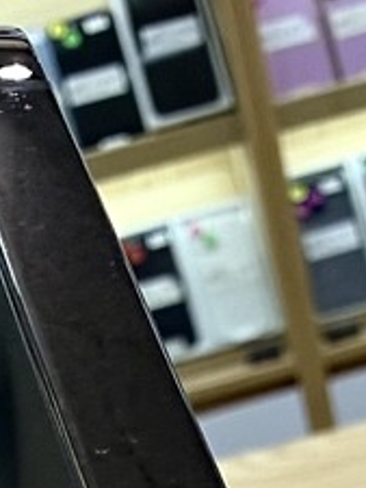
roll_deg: +13.4
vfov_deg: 16.4
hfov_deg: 15.4
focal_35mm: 96
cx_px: 237
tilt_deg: -32.5
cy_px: 935
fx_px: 1352
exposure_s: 1/120
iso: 125
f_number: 2.2
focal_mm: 2.22
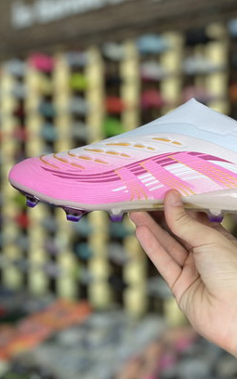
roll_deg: +1.3
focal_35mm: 36
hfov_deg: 35.0
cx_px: 159
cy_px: 161
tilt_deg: -0.5
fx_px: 372
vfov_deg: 53.8
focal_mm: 5.7
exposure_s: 1/122
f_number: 1.5
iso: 40
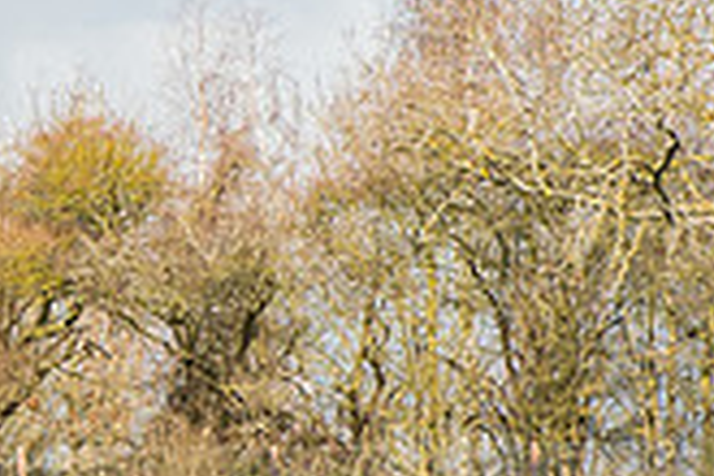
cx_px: -106
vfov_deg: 1.0
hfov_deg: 1.5
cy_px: 349
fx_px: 27586
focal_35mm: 1391
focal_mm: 200
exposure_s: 1/1250
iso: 200
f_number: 4
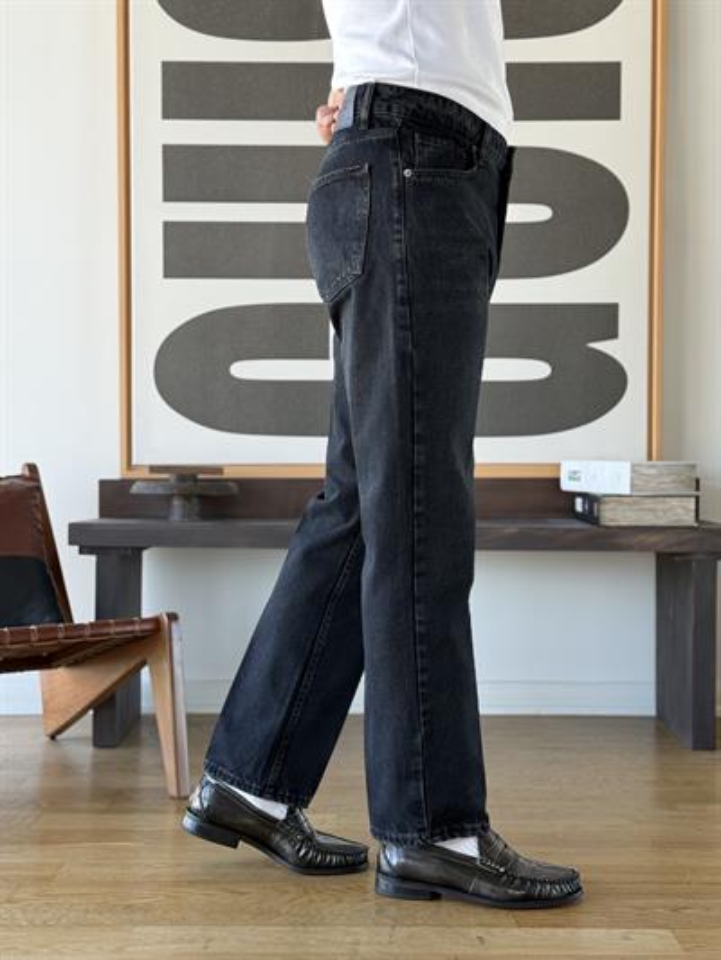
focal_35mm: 48
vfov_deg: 39.6
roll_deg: -0.4
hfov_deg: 30.3
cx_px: 360
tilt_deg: -1.1
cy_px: 480
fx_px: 1332
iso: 64
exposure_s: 1/121
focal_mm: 6.76
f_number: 1.78
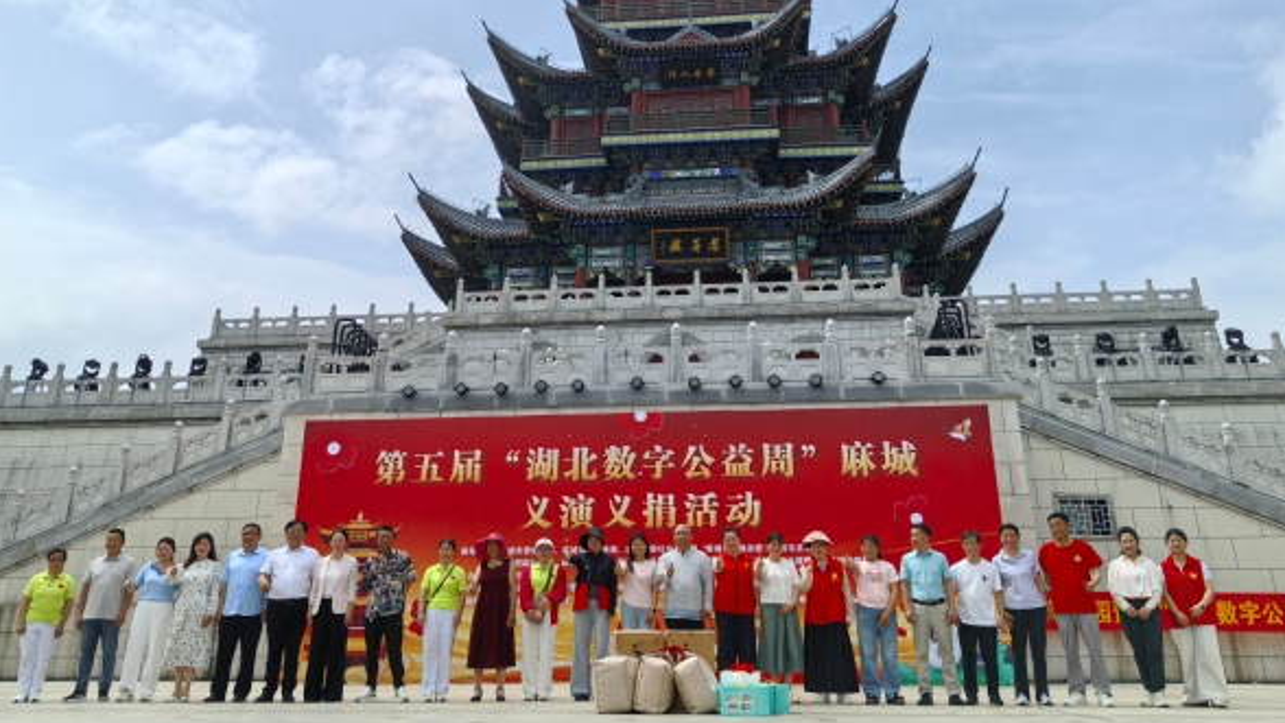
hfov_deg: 64.3
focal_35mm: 30
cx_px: 636
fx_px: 1022
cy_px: 280
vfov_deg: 38.8
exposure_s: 1/6289
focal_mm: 5.52
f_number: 1.9
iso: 50
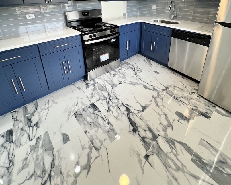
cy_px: 44
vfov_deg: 71.2
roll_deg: +2.1
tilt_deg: -20.9
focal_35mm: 17
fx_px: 116
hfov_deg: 89.6
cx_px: 116
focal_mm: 1.57
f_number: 1.8
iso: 125
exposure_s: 1/117
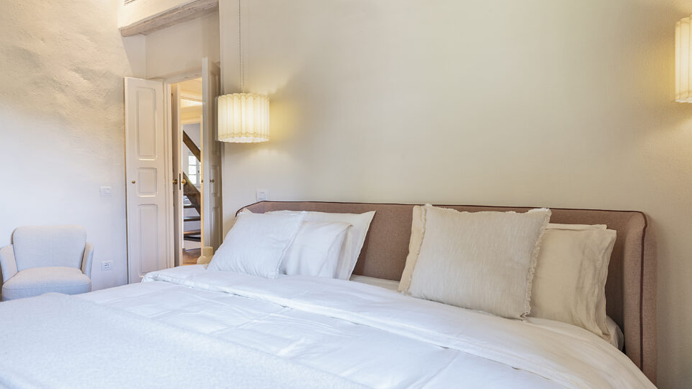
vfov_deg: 45.9
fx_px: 459
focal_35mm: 25
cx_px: 236
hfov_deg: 72.1
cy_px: 186
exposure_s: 1/40
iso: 400
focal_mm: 15
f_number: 10
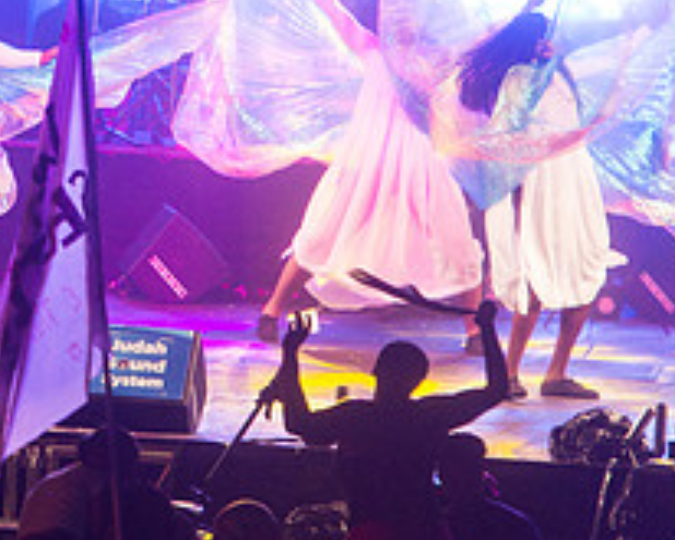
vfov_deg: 2.4
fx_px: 12652
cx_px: -69
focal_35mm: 633
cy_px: -20
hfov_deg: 3.1
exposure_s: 1/200
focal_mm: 240
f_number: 5.6
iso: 3200
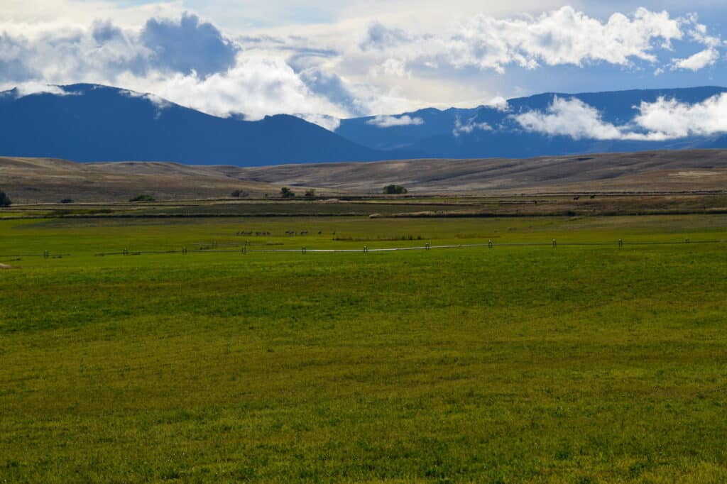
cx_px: 364
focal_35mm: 147
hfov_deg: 14.0
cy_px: 242
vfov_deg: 9.3
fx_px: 2967
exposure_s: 1/800
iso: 200
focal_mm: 98
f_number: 7.1
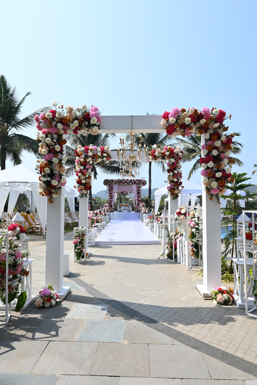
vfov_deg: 73.7
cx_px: 128
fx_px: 257
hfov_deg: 53.1
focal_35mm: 24
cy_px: 192
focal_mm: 16
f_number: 7.1
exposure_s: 1/400
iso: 100
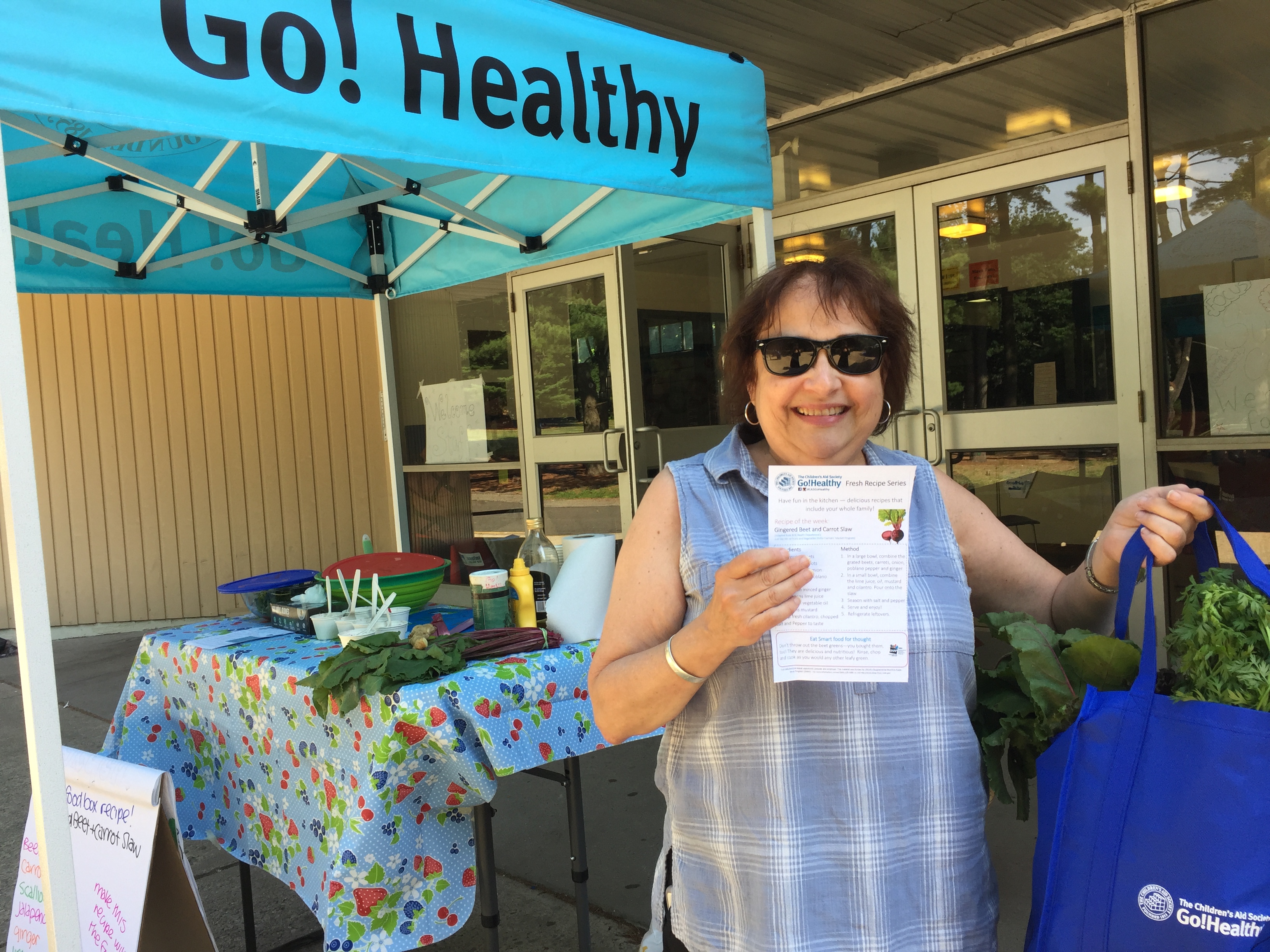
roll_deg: +2.7
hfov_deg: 61.7
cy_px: 476
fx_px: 1064
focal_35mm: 29
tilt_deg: -2.4
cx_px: 635
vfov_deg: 48.2
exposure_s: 1/183
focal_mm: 4.15
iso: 32
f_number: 2.2
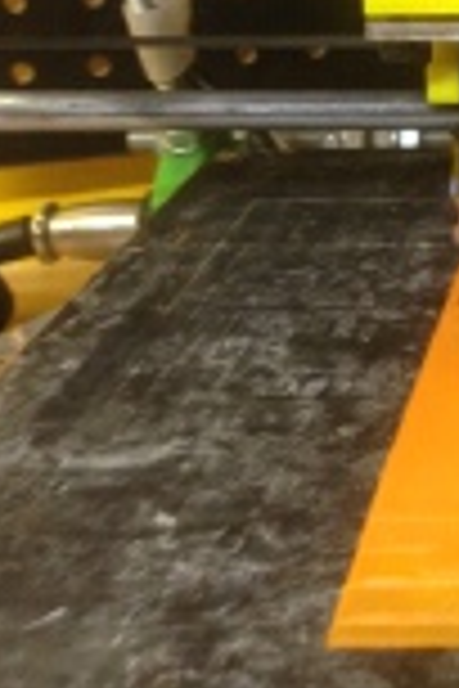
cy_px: 31
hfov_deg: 14.4
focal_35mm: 90
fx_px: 1721
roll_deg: +0.3
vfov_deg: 21.9
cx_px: 639
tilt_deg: -13.9
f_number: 2.4
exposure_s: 1/20
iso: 160
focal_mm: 4.12
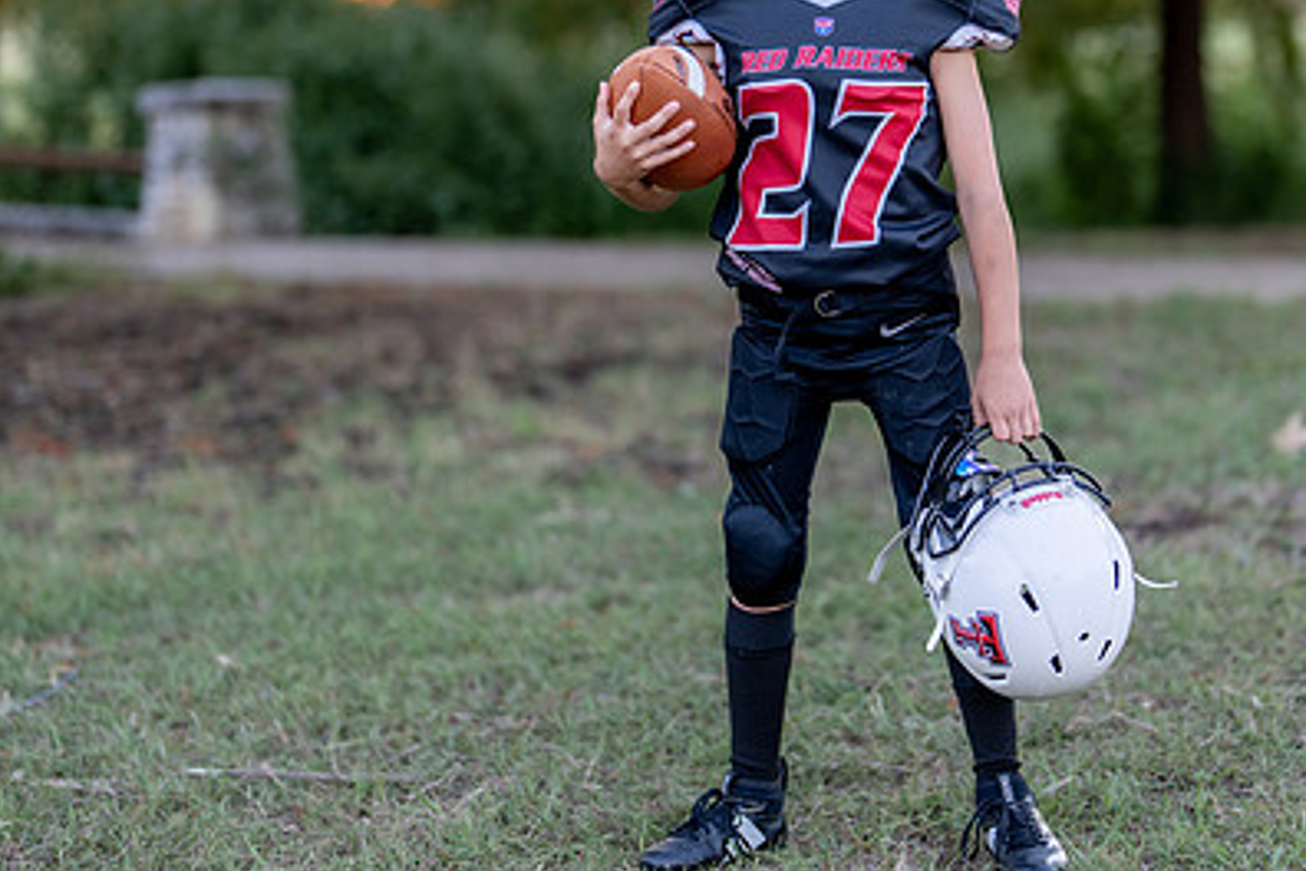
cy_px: 265
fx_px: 3083
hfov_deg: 23.8
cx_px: 842
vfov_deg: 16.0
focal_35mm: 85
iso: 100
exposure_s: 1/320
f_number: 1.2
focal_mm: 50
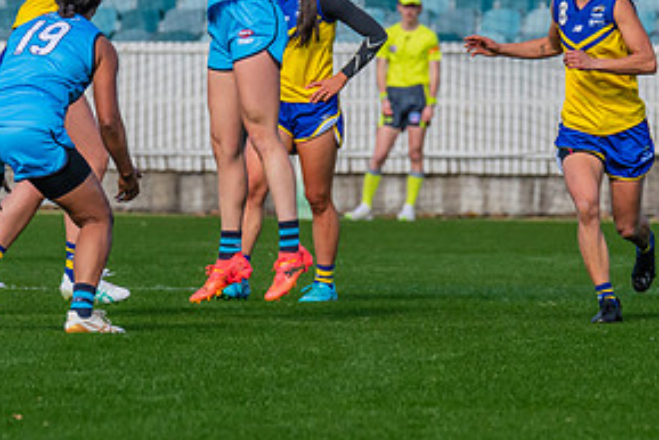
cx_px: 249
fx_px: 13223
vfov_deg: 1.9
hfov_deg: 2.9
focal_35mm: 722
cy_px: 51
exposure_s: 1/1250
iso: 800
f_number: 8
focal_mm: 310
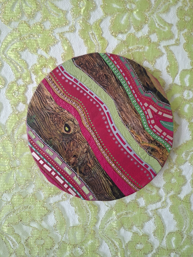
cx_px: 96
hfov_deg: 58.9
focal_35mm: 23
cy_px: 128
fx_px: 171
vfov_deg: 73.9
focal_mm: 5.54
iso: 320
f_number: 1.8
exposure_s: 1/60
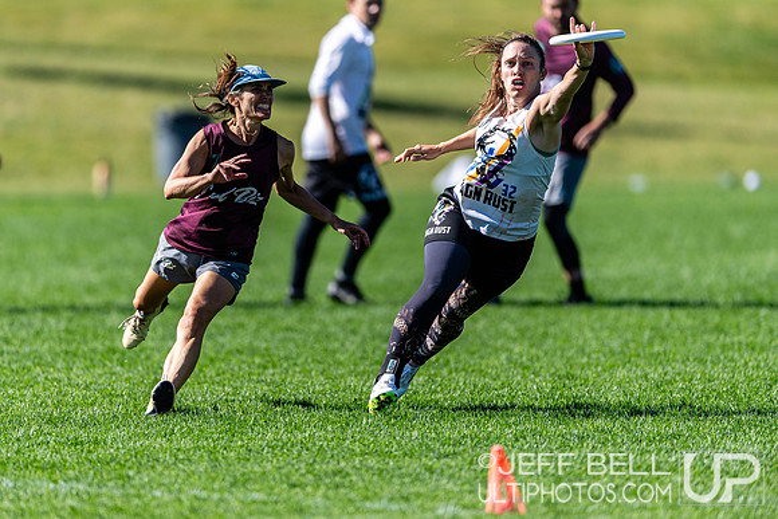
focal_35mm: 492
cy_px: 218
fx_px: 10634
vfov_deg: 2.8
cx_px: 359
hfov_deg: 4.2
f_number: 2.8
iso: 100
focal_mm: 400
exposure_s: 1/3200
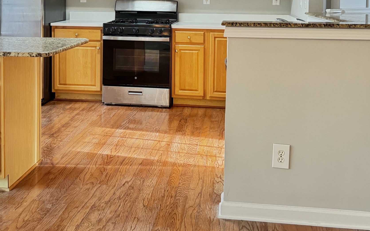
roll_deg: -0.7
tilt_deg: -4.0
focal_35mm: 47
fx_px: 474
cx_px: 152
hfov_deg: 42.5
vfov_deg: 26.5
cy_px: 23
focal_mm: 6.76
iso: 500
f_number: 1.78
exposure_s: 1/60
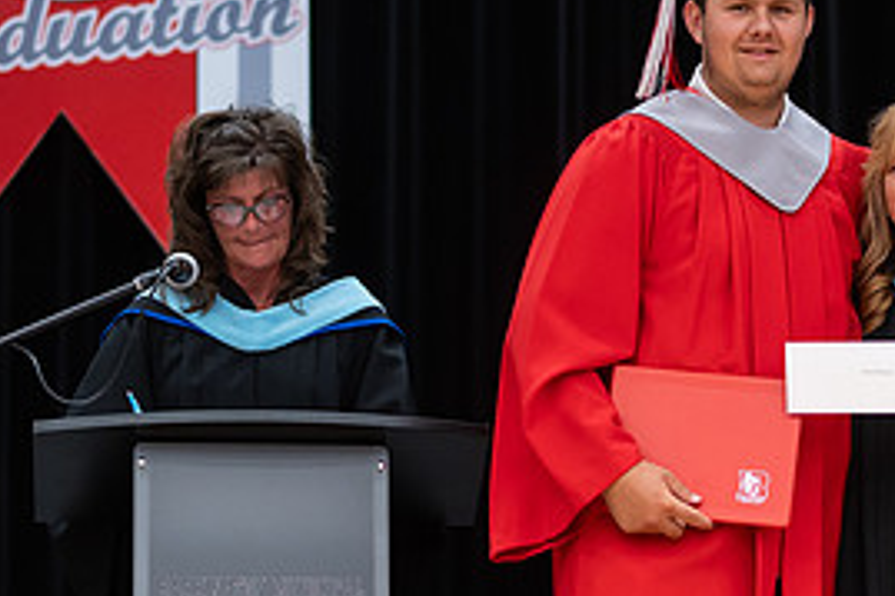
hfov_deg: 9.0
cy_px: 569
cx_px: 852
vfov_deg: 6.0
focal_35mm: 227
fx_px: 5640
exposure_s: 1/200
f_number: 2.8
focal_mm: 85
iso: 1000
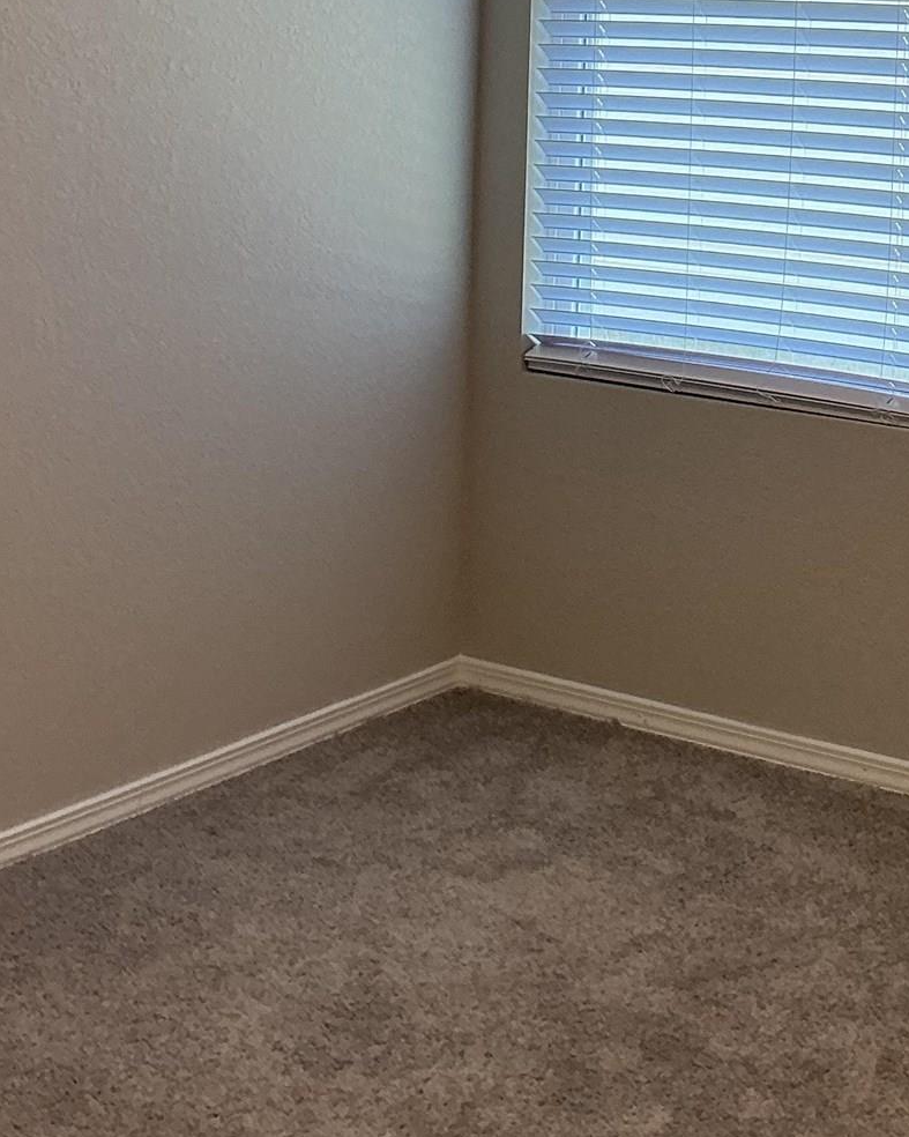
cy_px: 79
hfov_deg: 23.4
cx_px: 775
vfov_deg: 28.3
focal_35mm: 64
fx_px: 2153
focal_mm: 3
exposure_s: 1/60
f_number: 1.8
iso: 40
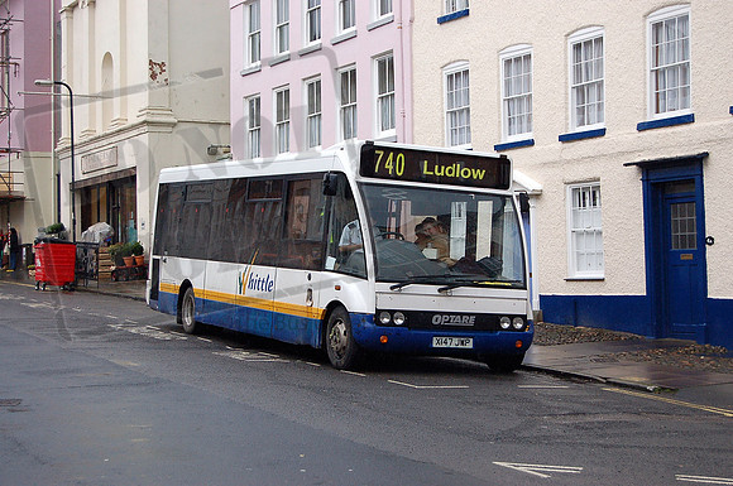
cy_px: 243
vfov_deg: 21.5
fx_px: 1281
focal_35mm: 63
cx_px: 366
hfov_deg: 31.9
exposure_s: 1/400
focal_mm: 42
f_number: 5.3
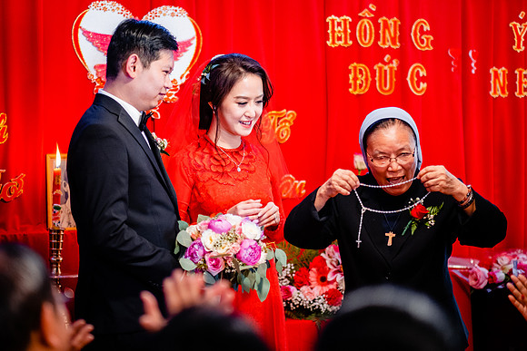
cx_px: 227
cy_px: 164
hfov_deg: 21.3
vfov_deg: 14.3
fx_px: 1402
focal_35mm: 96
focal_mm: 56
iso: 800
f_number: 1.2
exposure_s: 1/160
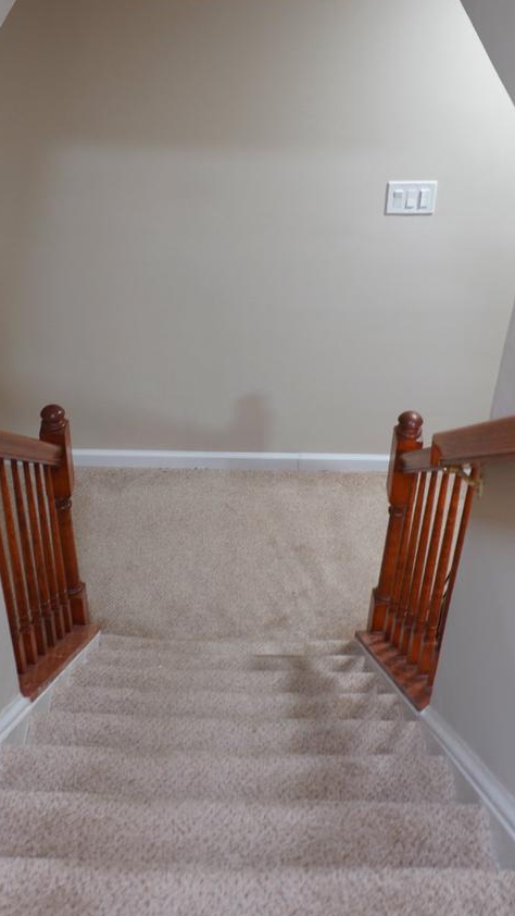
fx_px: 1043
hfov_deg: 27.7
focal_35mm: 43
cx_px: 212
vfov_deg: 47.3
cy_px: 408
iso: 100
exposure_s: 1/1.25
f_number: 7.1
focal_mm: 16
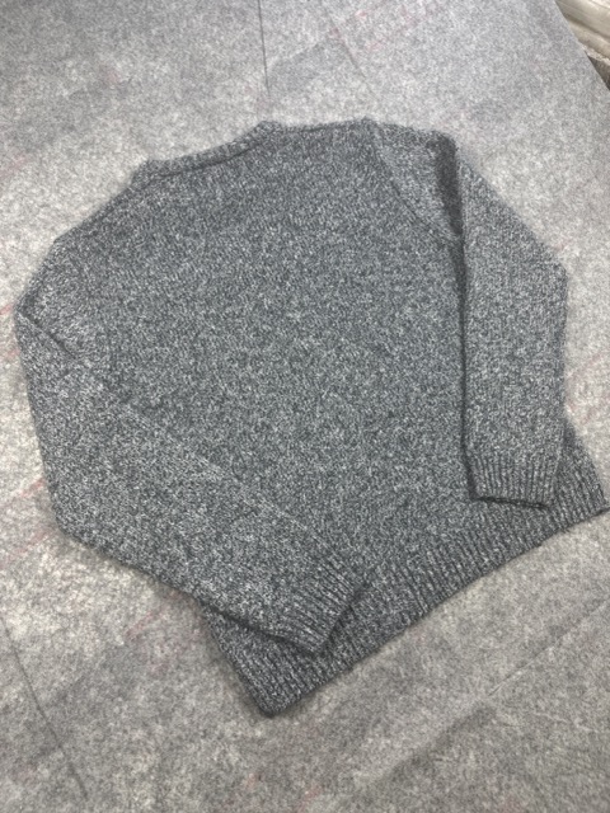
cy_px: 406
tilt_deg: -55.4
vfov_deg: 71.6
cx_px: 305
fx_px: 564
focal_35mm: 24
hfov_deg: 56.8
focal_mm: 6.76
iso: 80
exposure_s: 1/100
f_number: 1.78
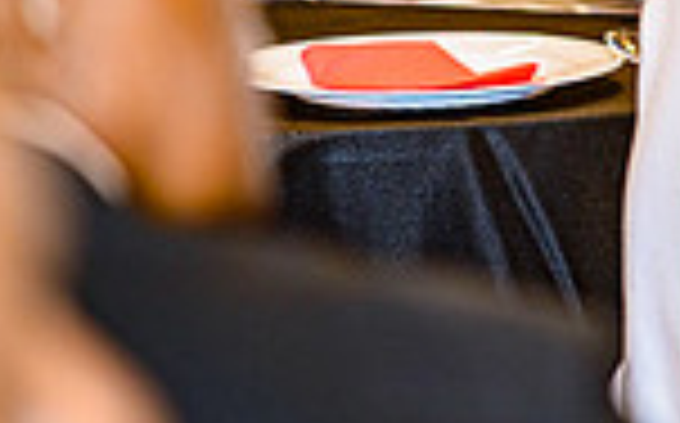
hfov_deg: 5.0
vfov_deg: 3.2
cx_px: 1220
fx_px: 7627
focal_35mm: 412
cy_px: -326
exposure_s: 1/125
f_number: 1.8
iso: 250
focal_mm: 105
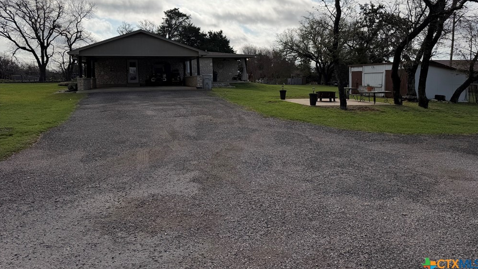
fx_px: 342
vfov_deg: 42.5
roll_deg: +1.7
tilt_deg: -3.9
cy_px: 96
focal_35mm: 27
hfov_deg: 69.8
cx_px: 245
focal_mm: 6.76
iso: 80
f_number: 1.78
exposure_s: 1/14286
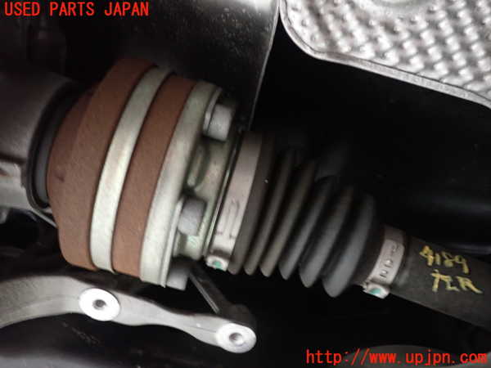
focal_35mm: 30
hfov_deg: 60.0
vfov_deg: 46.8
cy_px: 184
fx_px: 426
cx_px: 246
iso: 800
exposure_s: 1/13
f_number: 2.3
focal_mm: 5.4
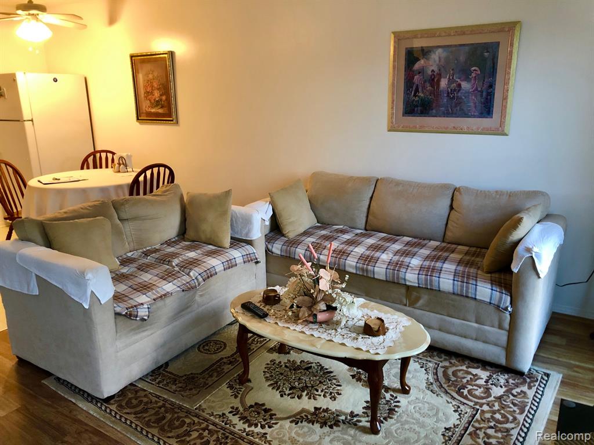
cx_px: 297
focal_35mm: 28
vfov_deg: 49.7
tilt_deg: -16.3
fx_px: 480
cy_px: 222
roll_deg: +1.3
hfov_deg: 63.4
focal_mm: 3.99
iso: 64
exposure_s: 1/15
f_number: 1.8
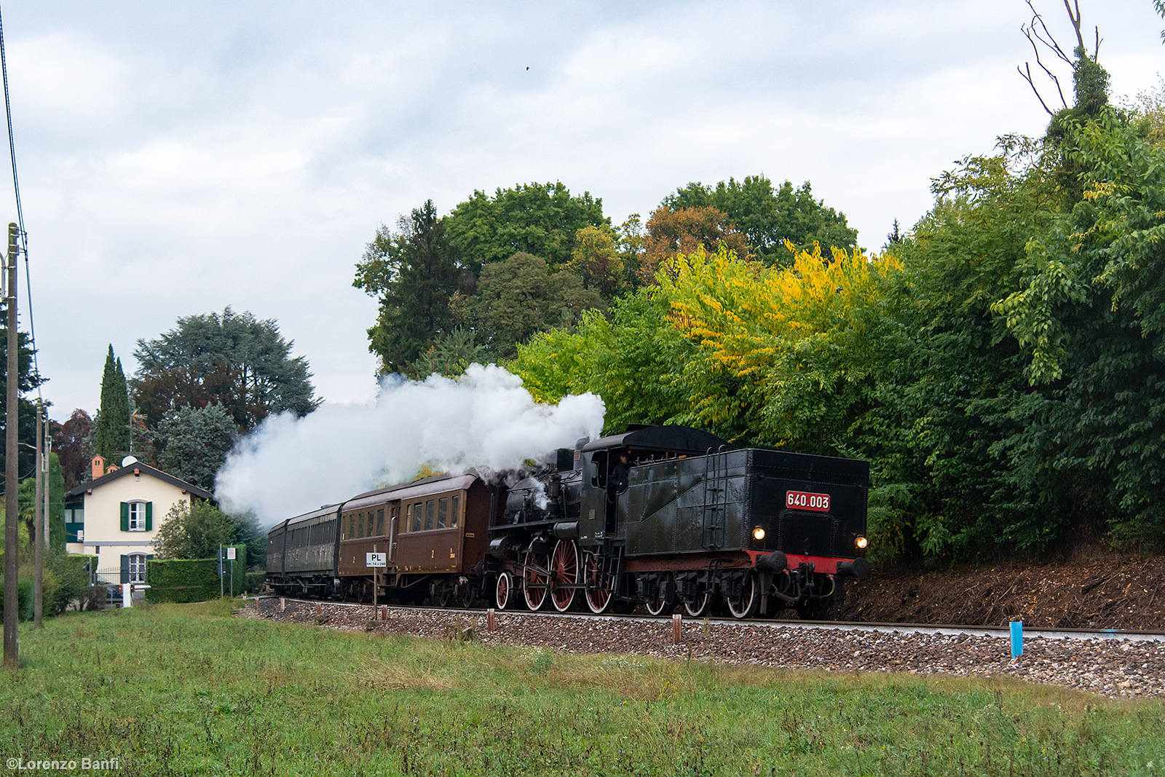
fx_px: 1553
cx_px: 582
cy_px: 388
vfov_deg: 28.1
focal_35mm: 48
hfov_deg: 41.1
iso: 2000
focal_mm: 48
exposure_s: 1/400
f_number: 4
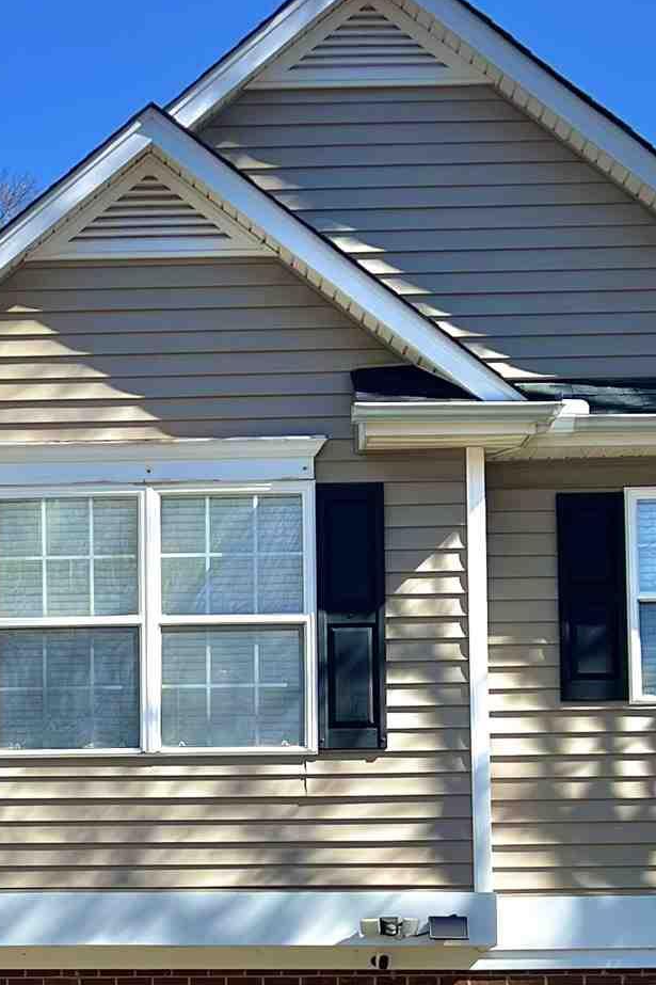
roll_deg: +0.2
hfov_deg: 14.8
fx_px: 2461
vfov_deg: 22.0
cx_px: -77
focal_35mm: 90
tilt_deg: +5.0
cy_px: 918
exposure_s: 1/3077
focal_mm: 5.7
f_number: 1.5
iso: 50
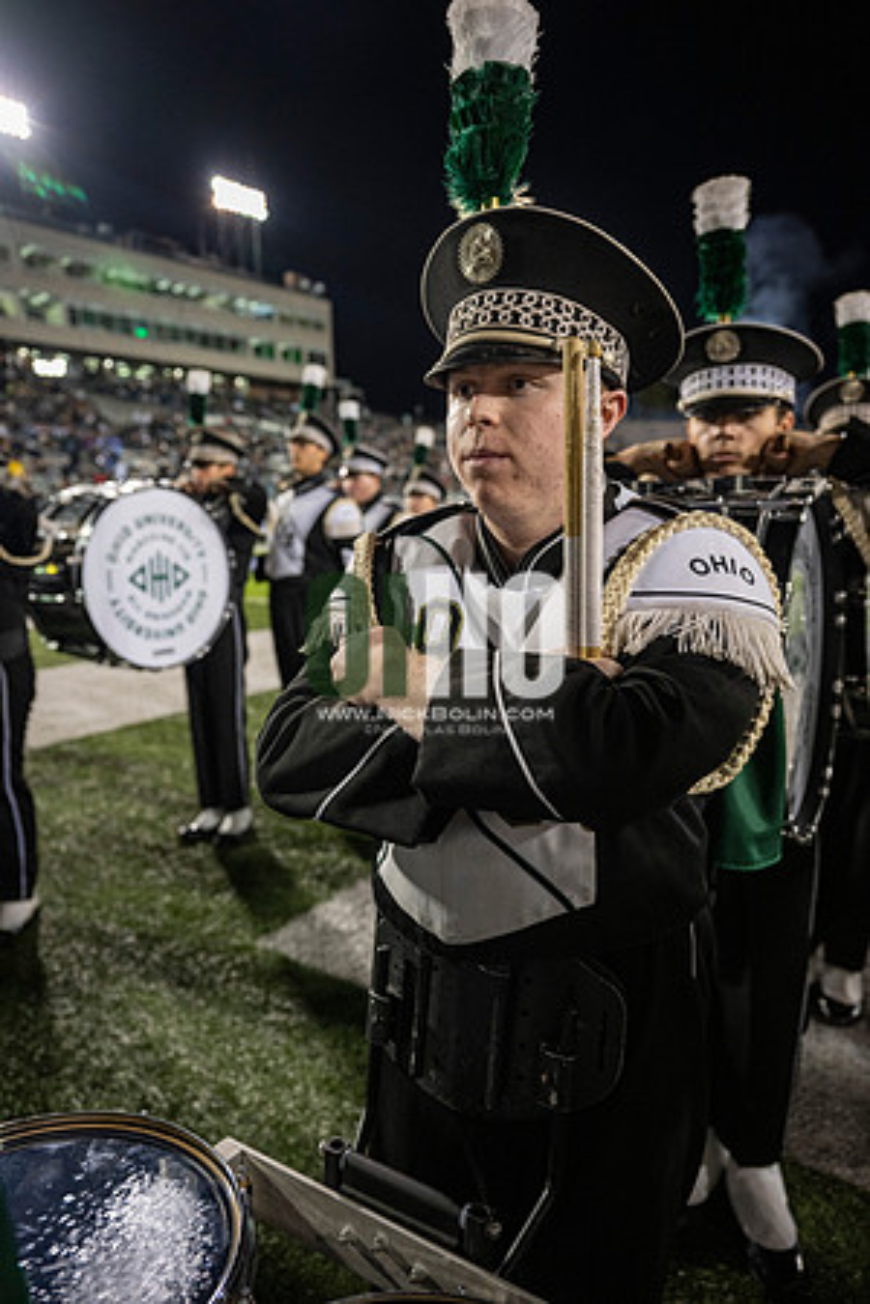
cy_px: 652
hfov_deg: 53.1
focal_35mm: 24
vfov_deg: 73.7
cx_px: 435
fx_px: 870
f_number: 3.2
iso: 1250
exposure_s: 1/500
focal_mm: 24
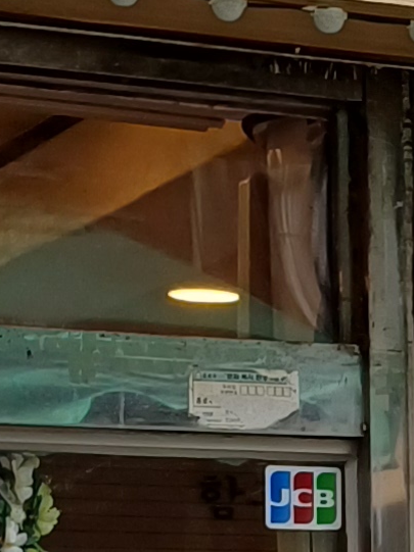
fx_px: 2954
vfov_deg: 10.7
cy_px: 455
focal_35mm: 185
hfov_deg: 7.7
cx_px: 782
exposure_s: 1/201
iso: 50
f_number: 1.8
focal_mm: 4.65
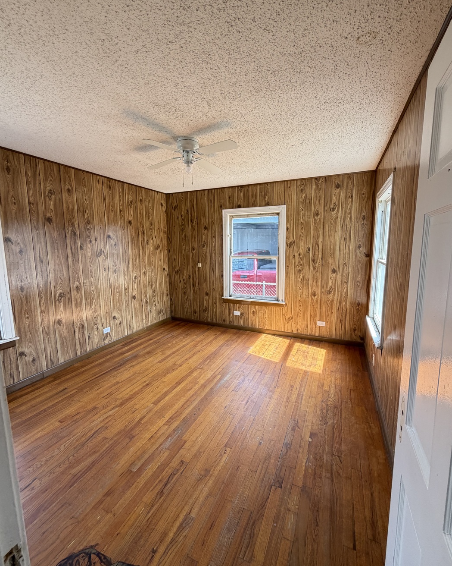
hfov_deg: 84.0
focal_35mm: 15
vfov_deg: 96.8
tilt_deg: -7.1
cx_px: 226
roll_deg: +0.8
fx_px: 251
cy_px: 280
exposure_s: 1/121
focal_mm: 2.22
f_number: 2.2
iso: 160
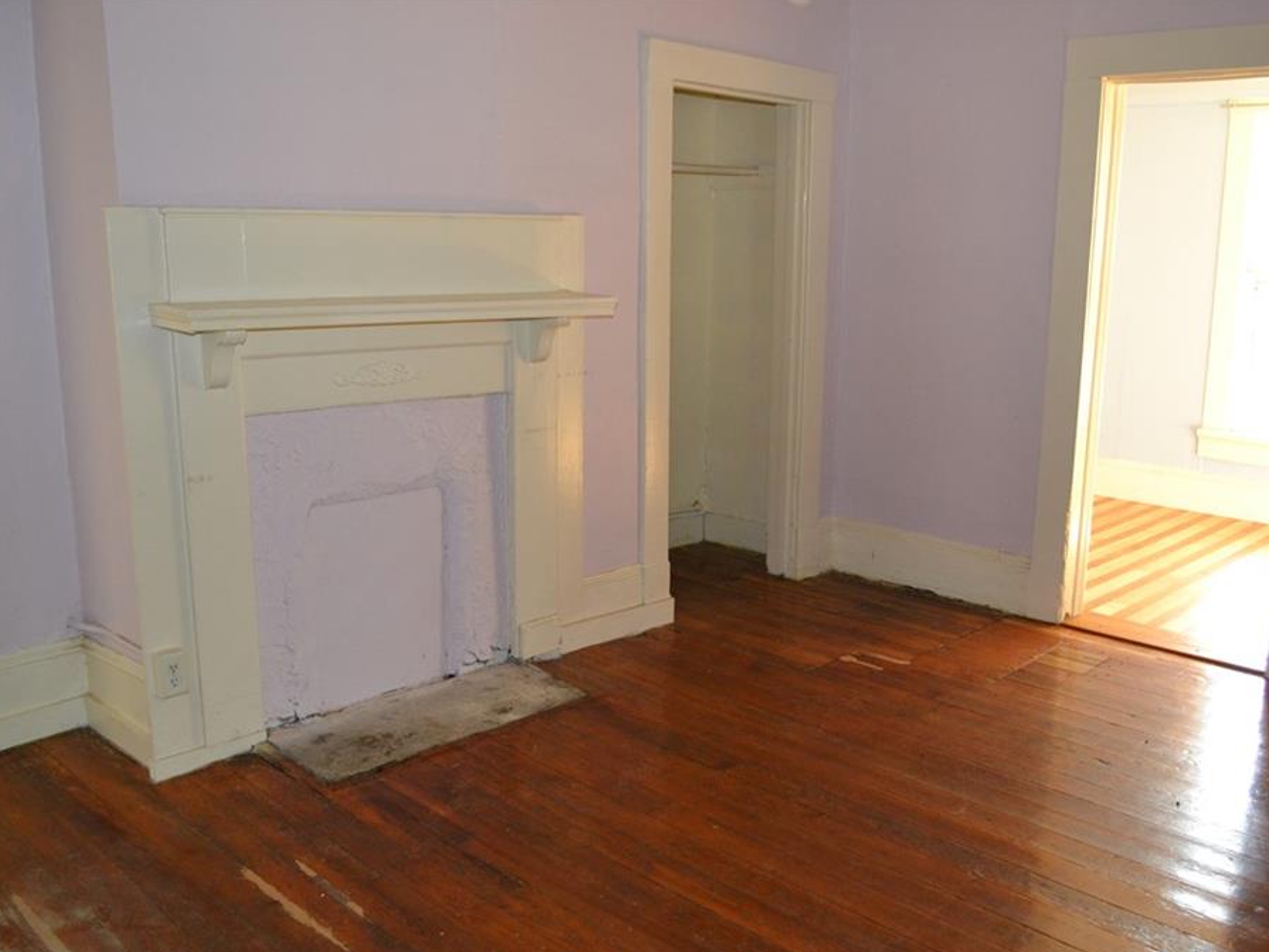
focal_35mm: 33
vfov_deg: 42.9
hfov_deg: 55.2
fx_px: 1210
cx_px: 713
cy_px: 480
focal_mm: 20
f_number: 3.8
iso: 1000
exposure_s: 1/60
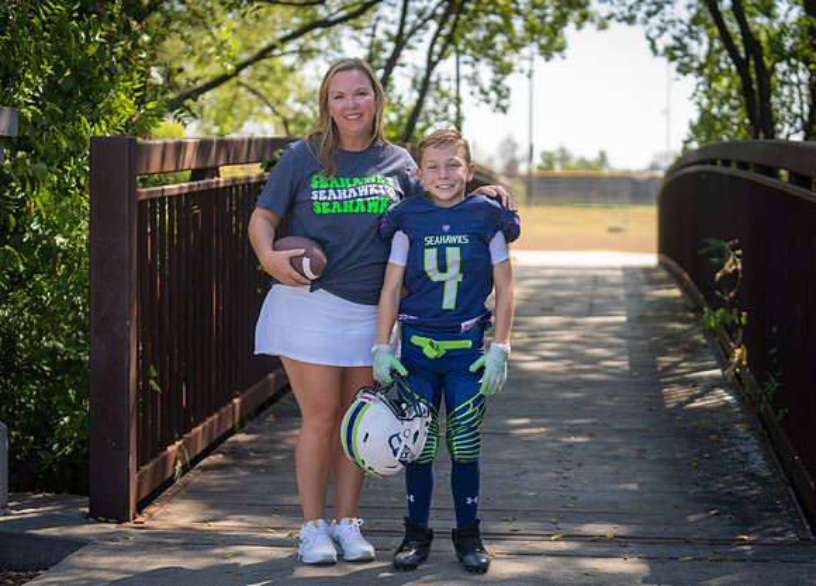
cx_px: 416
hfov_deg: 26.2
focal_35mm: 75
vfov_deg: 19.0
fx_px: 1751
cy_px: 294
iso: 100
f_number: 2.8
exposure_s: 1/400
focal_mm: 70
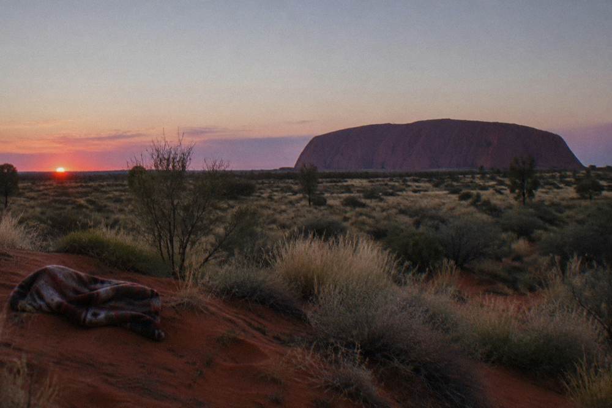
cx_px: 306
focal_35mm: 40
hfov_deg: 48.5
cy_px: 204
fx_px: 680
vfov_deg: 33.4
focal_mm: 40
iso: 640
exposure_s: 1/160
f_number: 11
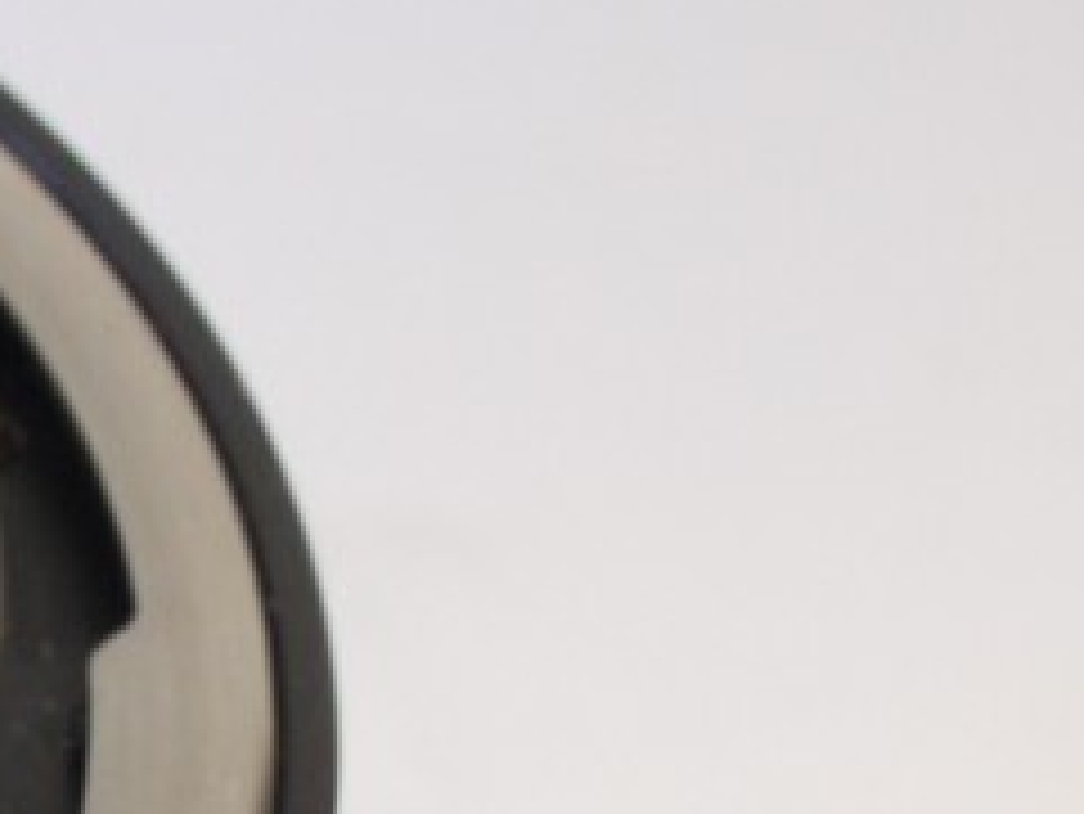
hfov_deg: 6.4
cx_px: -1088
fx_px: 9368
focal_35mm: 299
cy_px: 1565
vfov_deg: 4.9
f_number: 9
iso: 400
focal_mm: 30
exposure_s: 1/8
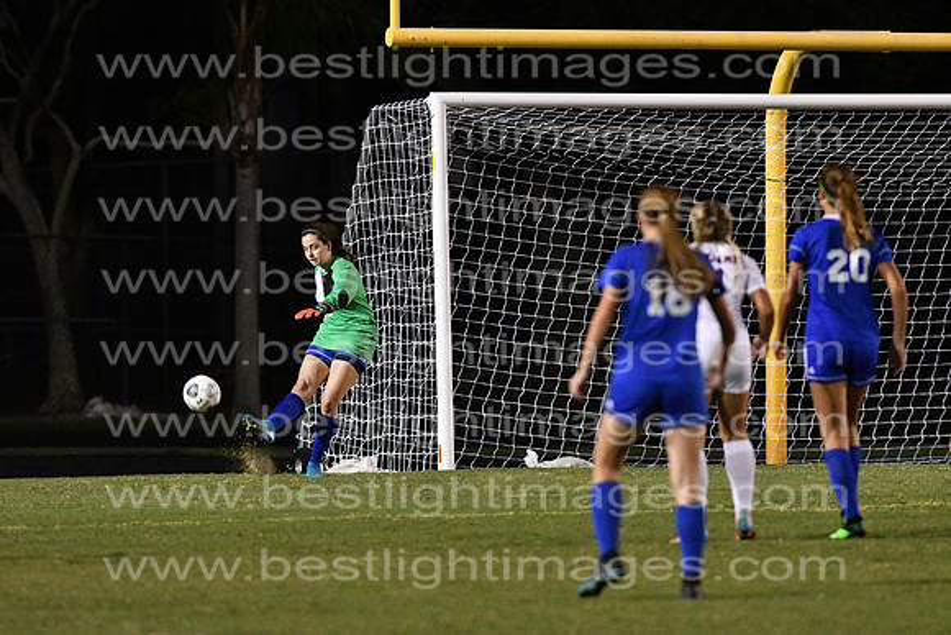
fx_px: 11890
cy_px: 318
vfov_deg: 3.1
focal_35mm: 450
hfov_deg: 4.6
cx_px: 476
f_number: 3.5
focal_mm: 300
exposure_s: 1/640
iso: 10000
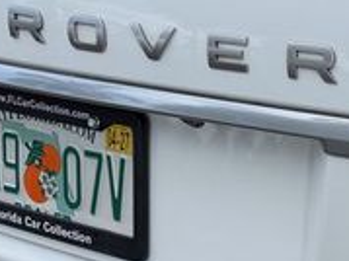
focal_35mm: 86
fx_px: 866
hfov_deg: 19.6
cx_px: 532
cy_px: 273
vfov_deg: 16.7
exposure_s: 1/2110
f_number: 1.78
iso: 80
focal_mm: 6.76
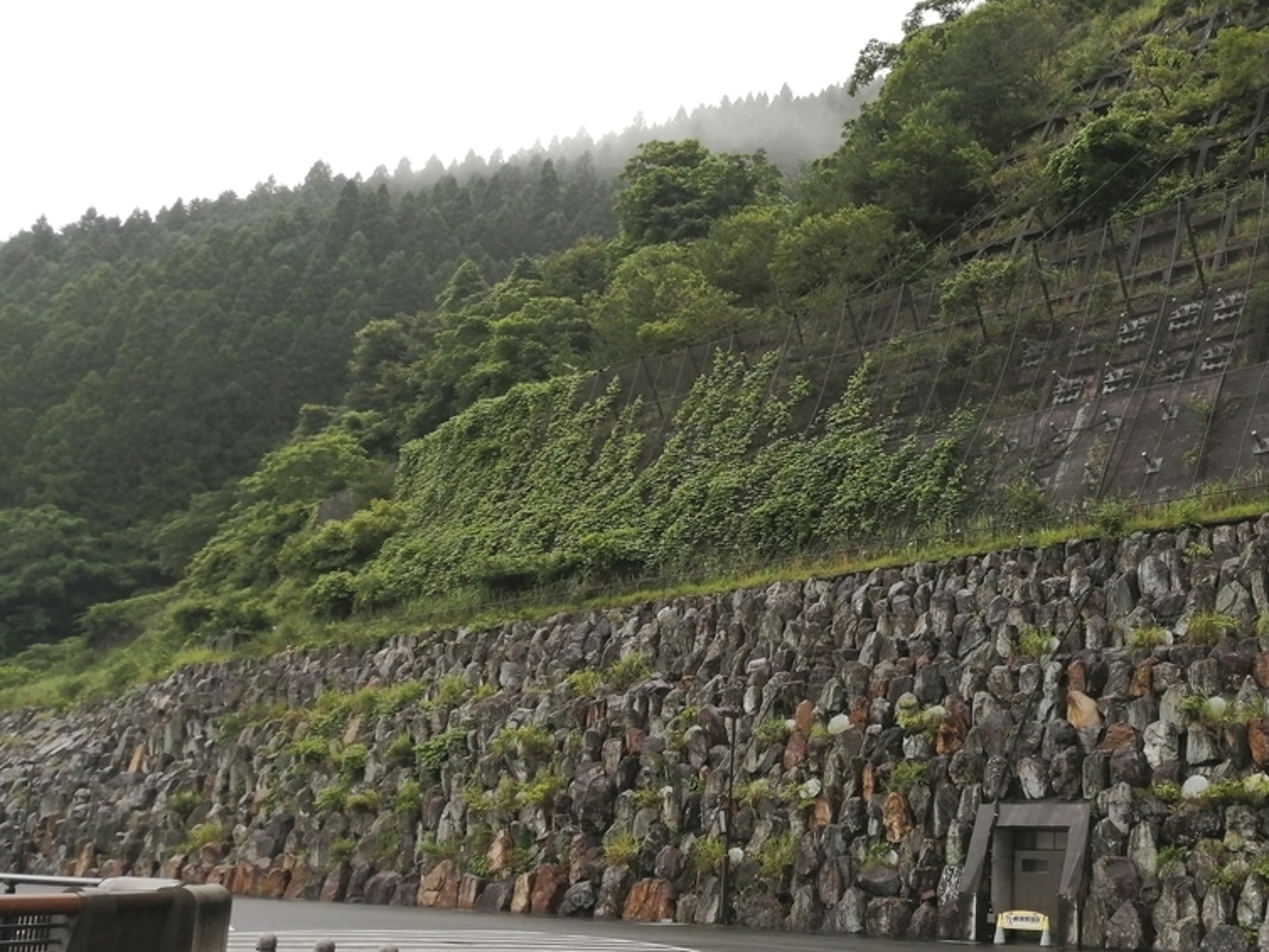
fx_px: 1577
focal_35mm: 43
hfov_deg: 42.4
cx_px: 961
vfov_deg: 33.5
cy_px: 549
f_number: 1.8
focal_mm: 3.62
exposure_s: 1/481
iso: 50
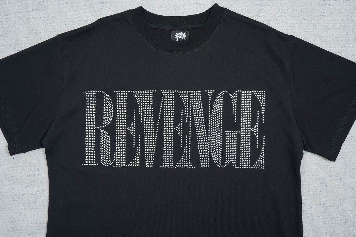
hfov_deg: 54.4
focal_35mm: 35
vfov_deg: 37.9
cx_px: 178
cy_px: 118
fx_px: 346
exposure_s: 1/100
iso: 1600
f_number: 10
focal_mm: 35
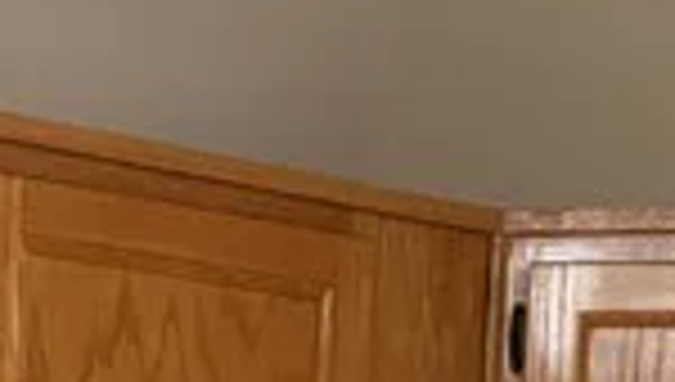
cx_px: -306
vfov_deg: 5.8
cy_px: 1231
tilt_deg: -3.7
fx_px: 3461
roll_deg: -0.9
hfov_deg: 10.8
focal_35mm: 193
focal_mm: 5.96
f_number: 1.6
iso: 125
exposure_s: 1/60
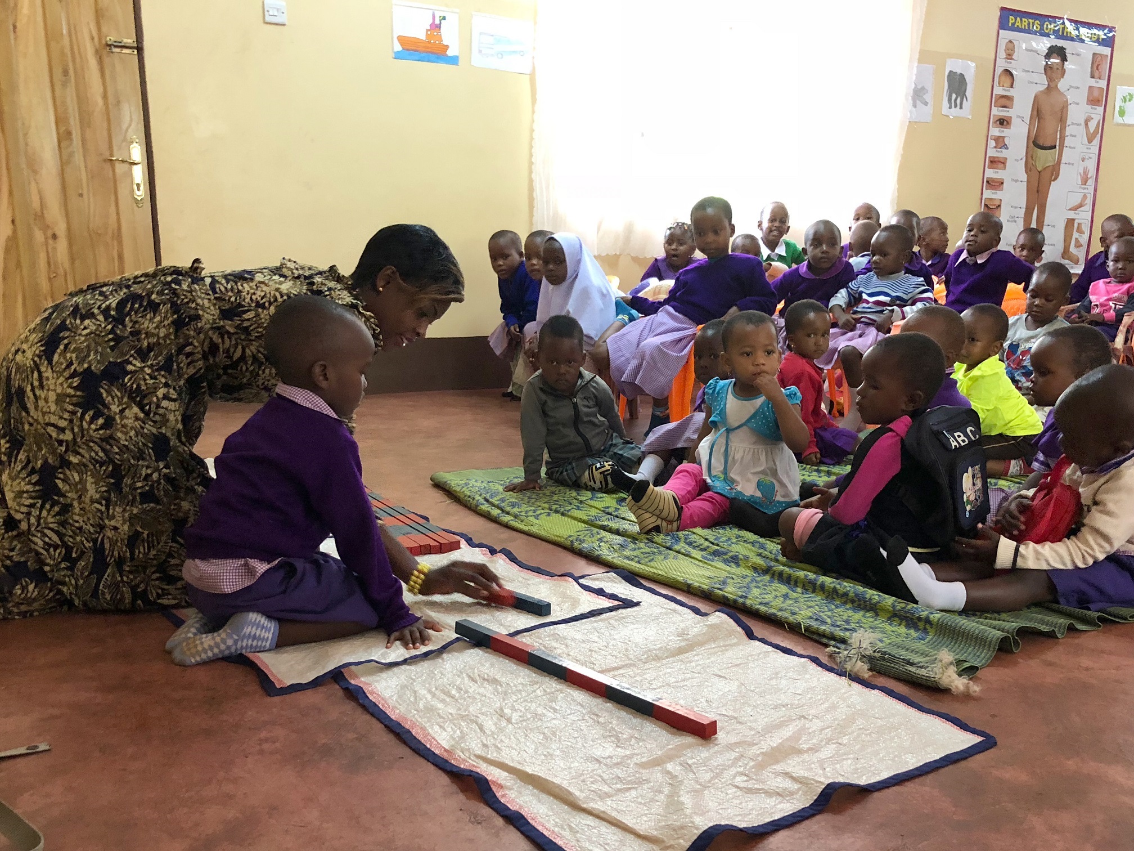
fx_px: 917
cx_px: 567
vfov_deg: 49.7
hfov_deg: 63.4
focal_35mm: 28
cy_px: 426
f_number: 1.8
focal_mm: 4
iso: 80
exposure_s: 1/6
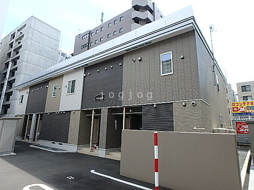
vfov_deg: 63.4
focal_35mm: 21
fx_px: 154
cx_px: 127
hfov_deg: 79.0
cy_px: 95
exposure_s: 1/500
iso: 125
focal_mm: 3.7
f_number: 3.5
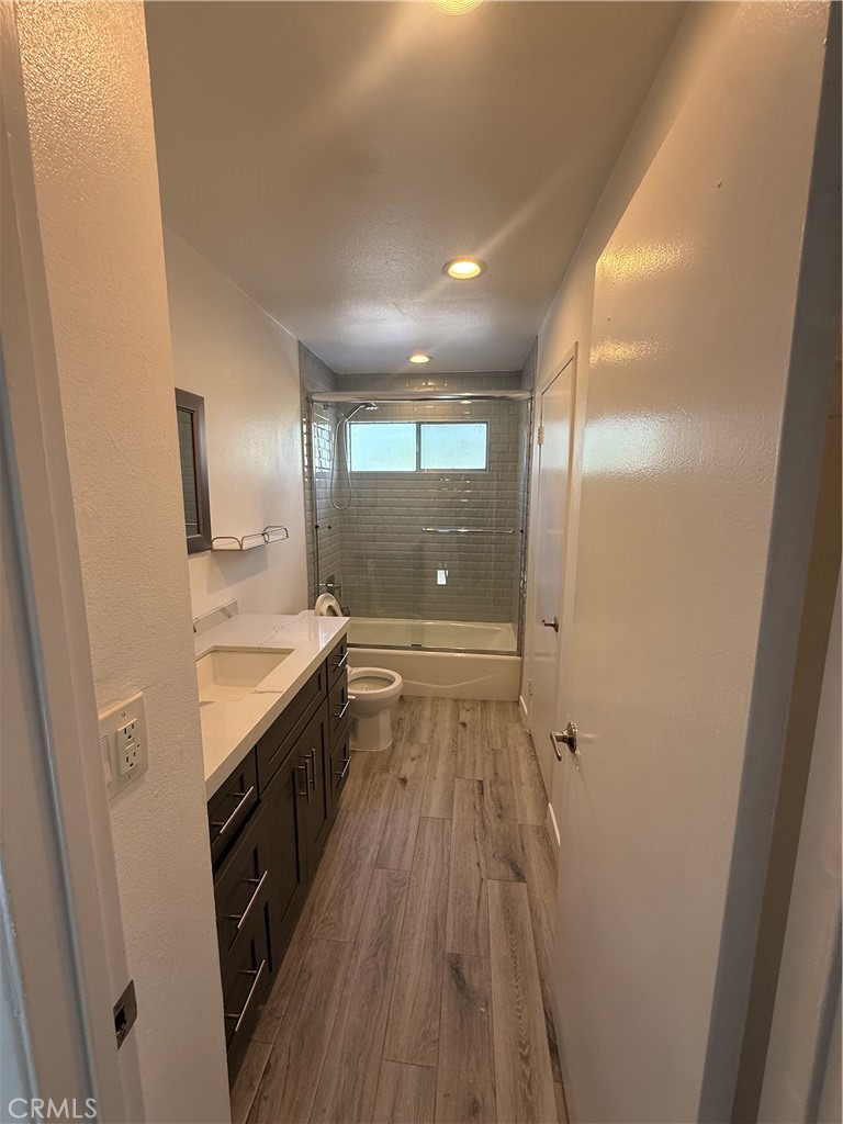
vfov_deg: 102.1
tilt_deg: -8.6
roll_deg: -0.1
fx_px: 455
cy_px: 562
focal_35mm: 14
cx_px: 422
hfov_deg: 85.7
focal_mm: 2.22
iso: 100
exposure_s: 1/120
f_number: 2.2
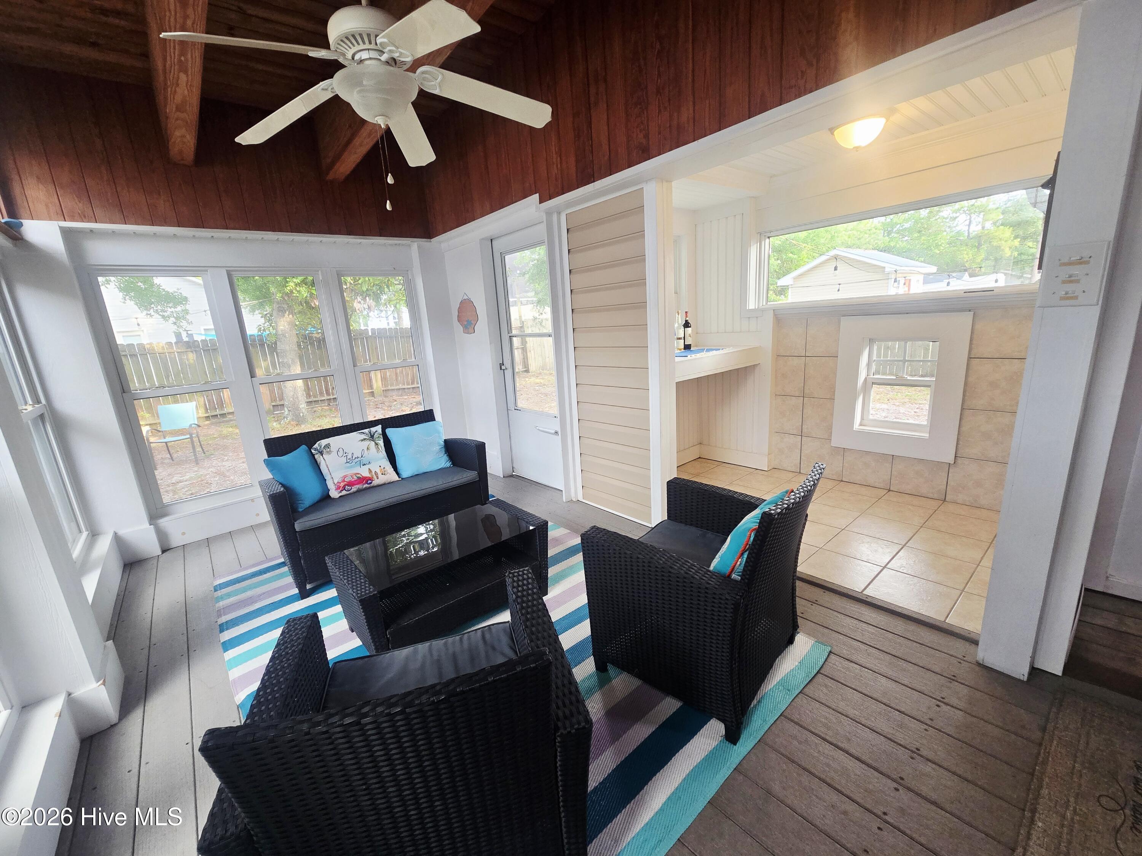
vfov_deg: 89.9
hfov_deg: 106.2
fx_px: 429
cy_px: 428
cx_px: 571
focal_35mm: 13
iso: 160
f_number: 2.2
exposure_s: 1/60.2
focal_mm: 2.2
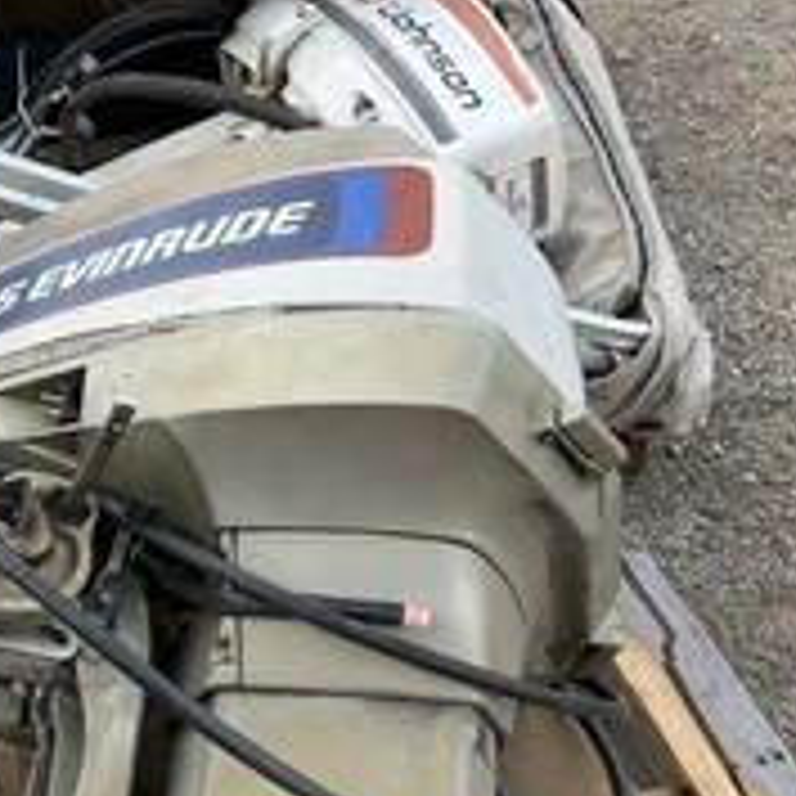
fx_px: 1509
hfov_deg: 29.0
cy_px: 508
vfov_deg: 29.4
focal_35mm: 58
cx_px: 184
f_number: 1.8
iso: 25
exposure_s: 1/674
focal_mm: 3
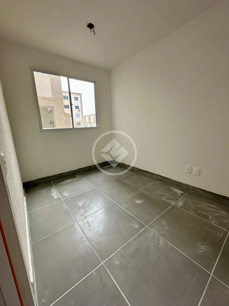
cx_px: 114
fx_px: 123
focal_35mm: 14
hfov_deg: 85.7
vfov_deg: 102.1
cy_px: 153
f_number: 2.2
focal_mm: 2.22
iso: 80
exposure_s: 1/99
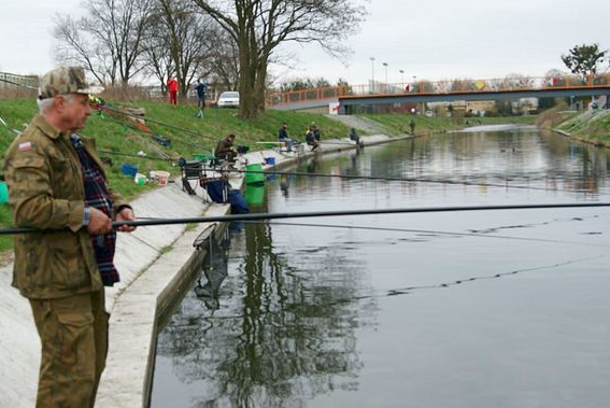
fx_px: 1068
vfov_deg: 21.6
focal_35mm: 63
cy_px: 226
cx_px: 194
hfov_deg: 31.6
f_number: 6.3
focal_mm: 28
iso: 100
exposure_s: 1/60
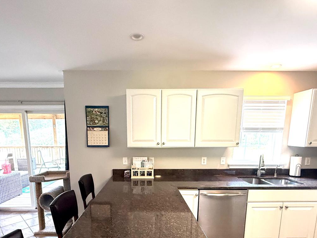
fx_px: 183
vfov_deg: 63.8
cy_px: 163
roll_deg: -0.3
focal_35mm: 20
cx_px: 147
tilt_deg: -6.7
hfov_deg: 81.6
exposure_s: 1/120
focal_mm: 2.22
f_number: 2.2
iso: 500
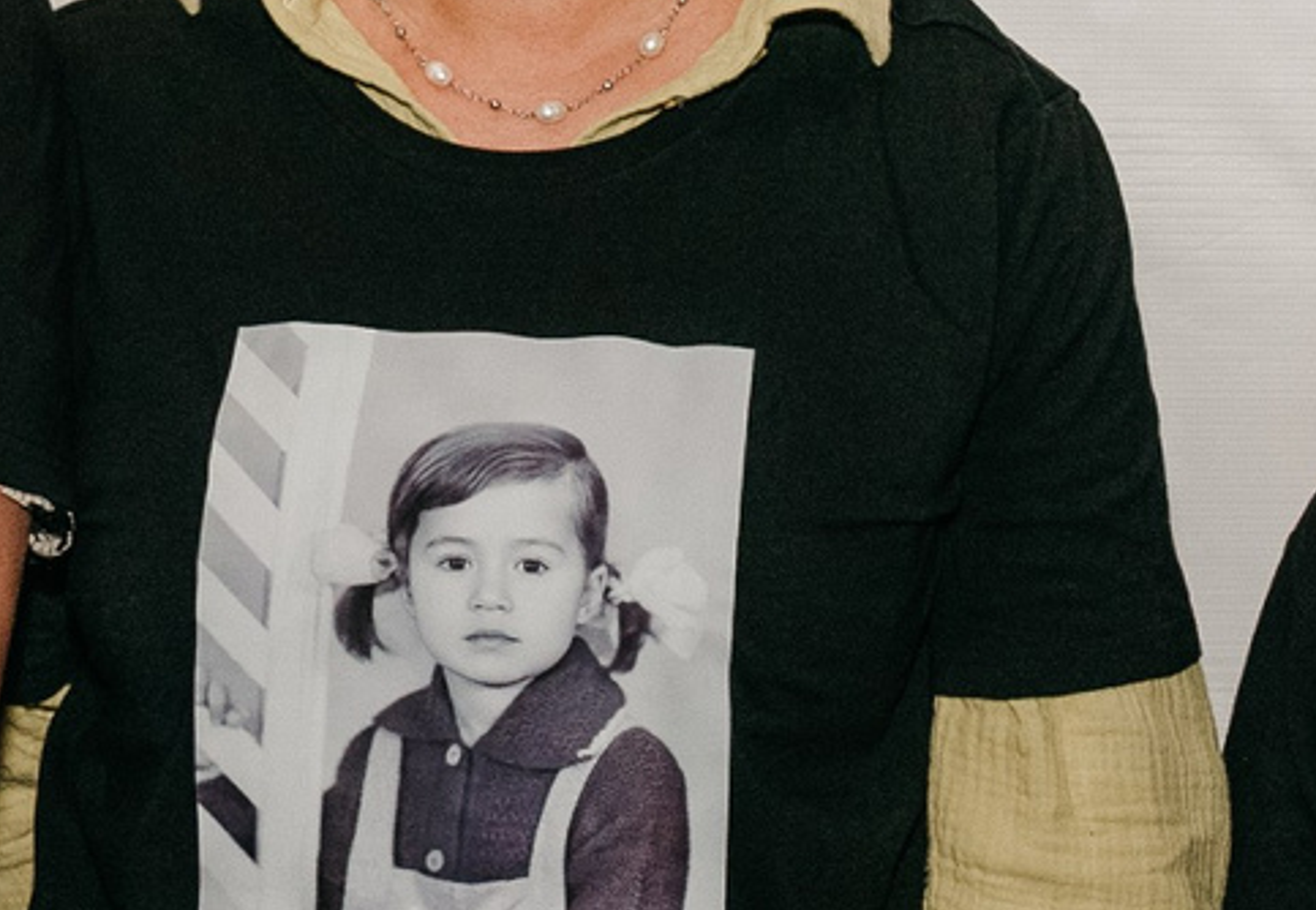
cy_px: 461
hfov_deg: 10.6
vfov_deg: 7.5
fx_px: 6915
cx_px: 1710
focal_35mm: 187
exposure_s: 1/160
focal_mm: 32
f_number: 4
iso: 500
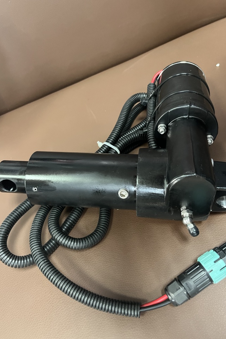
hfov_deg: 46.4
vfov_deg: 65.5
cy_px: 164
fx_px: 264
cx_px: 121
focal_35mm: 28
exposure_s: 1/33
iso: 500
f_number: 1.6
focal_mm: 5.1
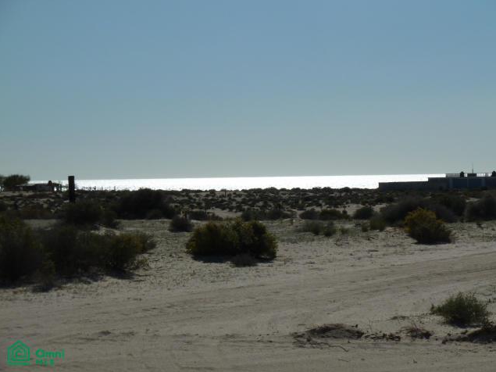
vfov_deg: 11.5
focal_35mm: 129
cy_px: 186
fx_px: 1848
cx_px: 248
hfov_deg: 15.3
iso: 80
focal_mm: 21
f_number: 6.3
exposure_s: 1/1300
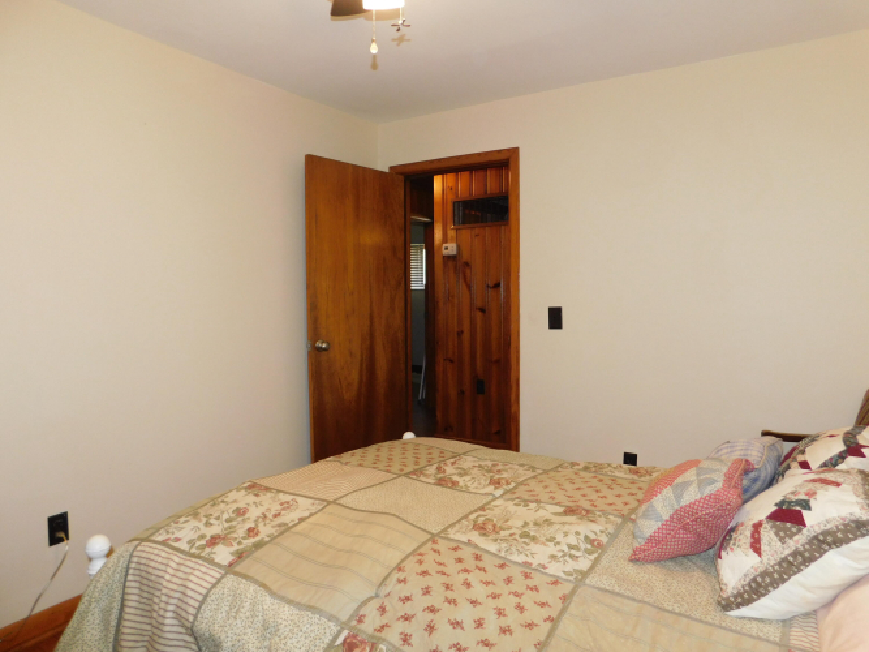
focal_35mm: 23
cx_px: 434
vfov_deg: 58.9
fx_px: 577
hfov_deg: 73.9
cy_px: 326
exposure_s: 1/30
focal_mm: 4
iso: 200
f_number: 3
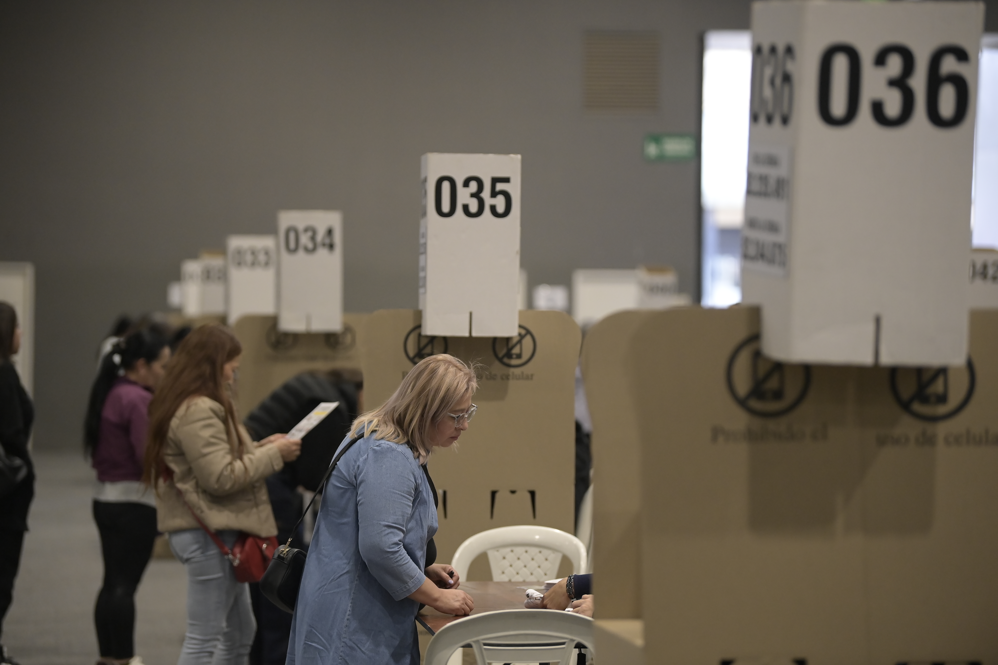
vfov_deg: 11.0
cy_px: 332
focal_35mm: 125
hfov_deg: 16.4
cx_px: 499
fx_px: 3465
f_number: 2.8
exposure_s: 1/800
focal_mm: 125
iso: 4000
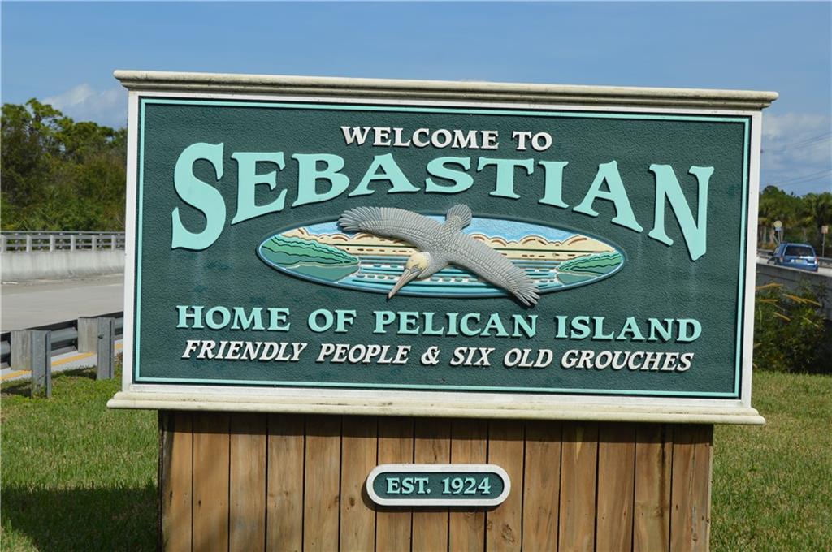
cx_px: 416
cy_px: 276
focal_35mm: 63
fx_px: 1454
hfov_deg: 31.9
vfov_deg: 21.5
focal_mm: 42
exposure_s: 1/400
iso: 100
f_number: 10
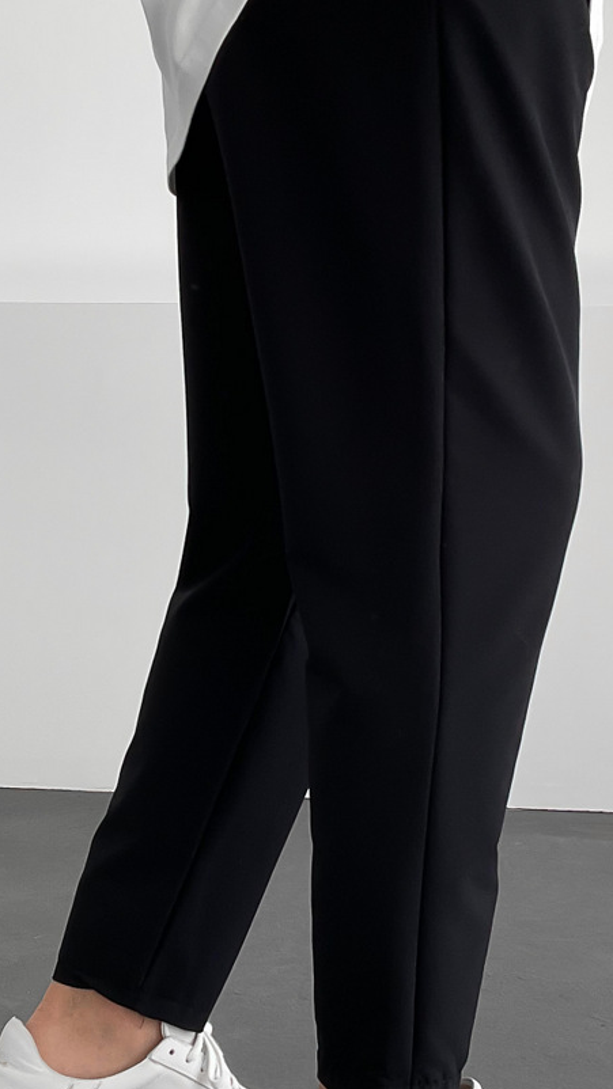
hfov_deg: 19.1
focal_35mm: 63
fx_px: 1821
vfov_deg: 33.3
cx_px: 276
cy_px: 521
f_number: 1.8
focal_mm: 3
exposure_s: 1/230
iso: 16
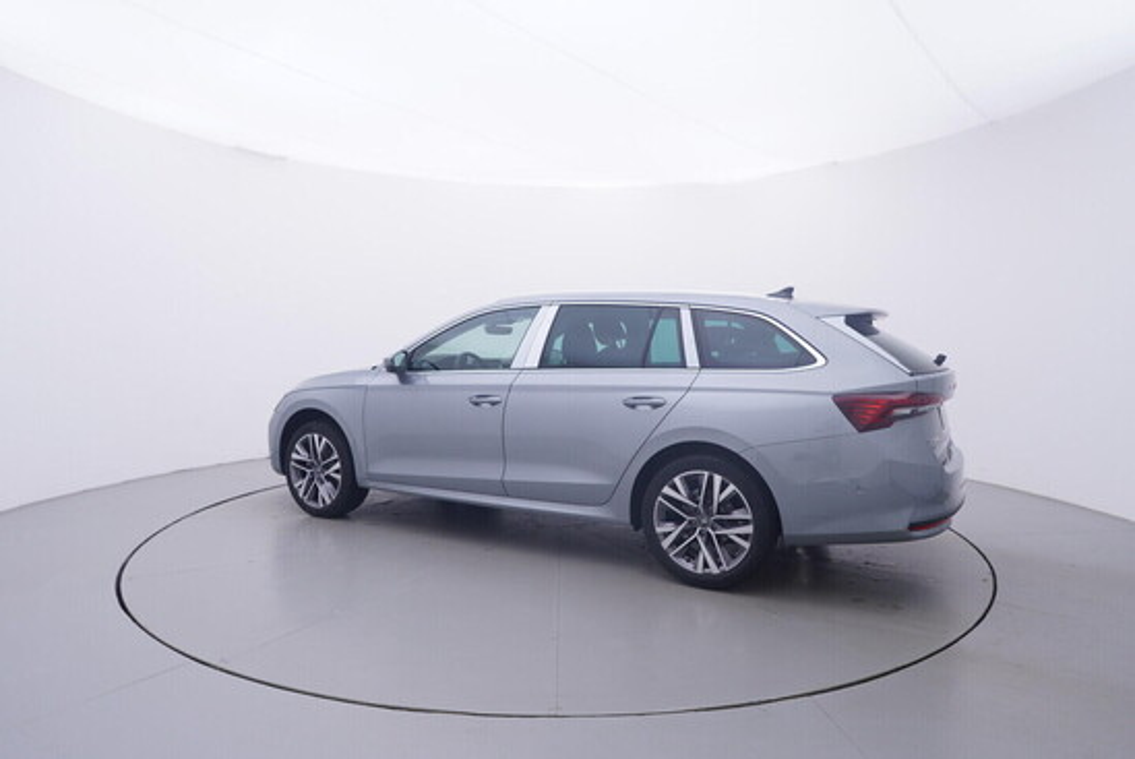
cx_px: 568
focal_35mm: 22
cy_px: 380
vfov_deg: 56.2
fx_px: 710
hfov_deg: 77.3
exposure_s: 1/80
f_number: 5
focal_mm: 15
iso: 200
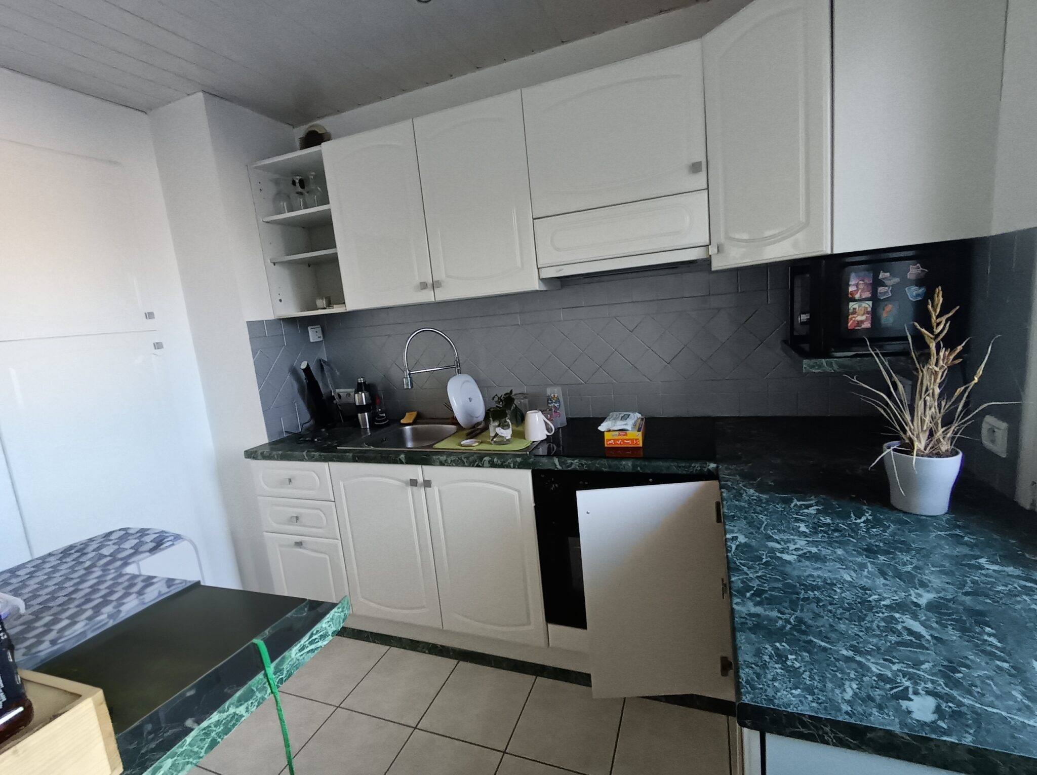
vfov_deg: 74.6
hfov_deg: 91.1
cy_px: 388
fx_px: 509
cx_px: 518
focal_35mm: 17
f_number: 2.2
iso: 616
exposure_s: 1/50
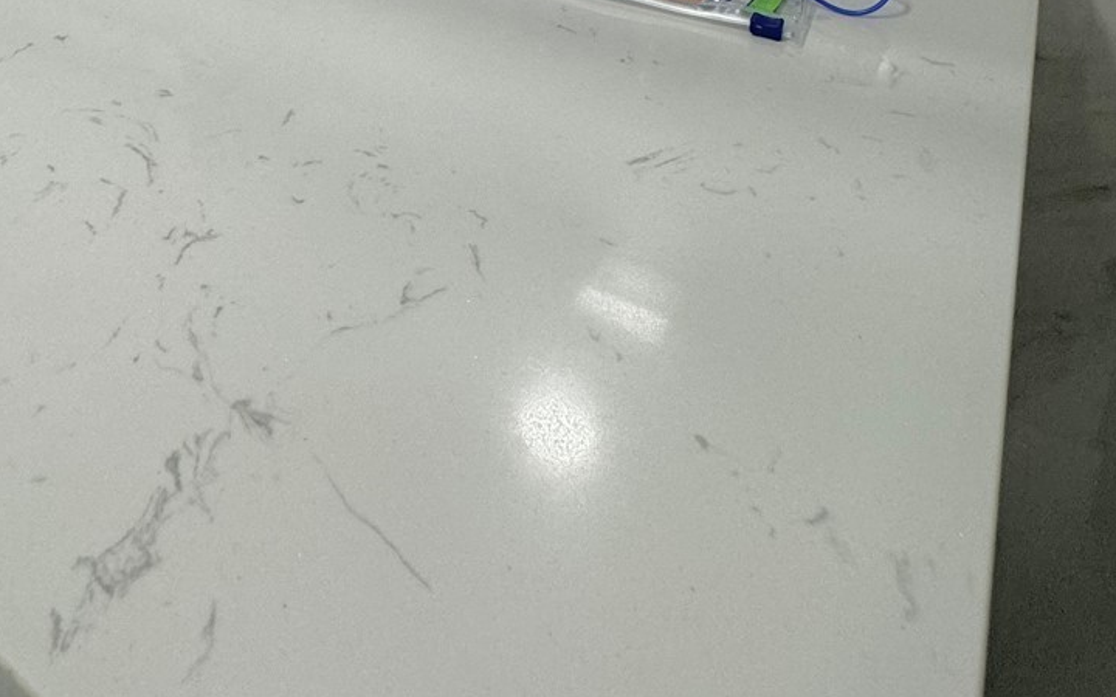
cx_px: 254
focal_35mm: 33
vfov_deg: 29.6
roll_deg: +6.1
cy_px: -240
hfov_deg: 54.9
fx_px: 1004
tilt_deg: -13.5
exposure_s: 1/120
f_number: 2.2
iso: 125
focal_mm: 2.22
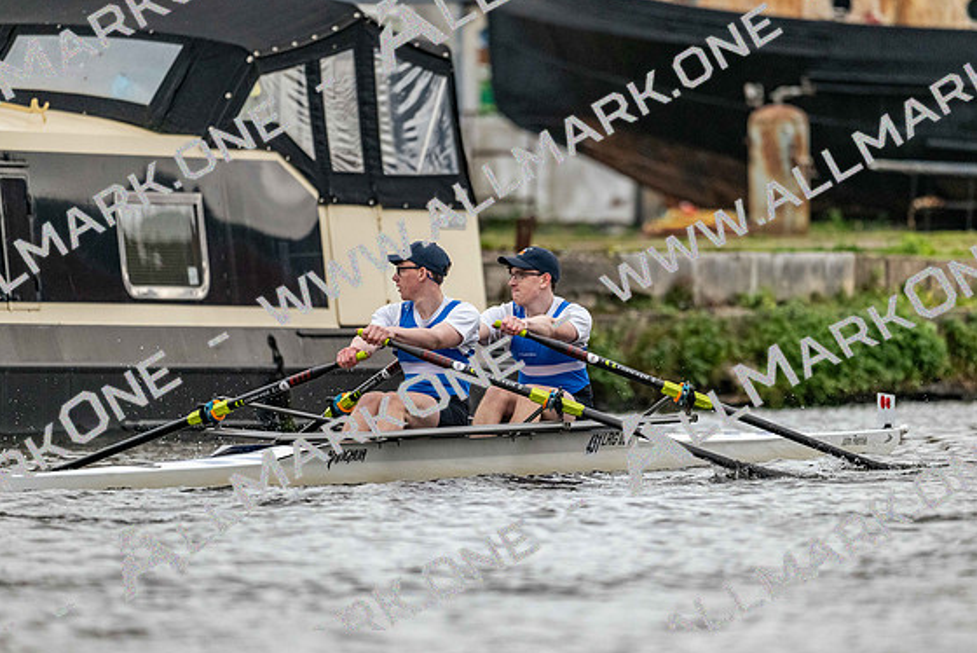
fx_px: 11241
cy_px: 331
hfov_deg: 5.0
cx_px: 473
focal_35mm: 414
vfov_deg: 3.3
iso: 3600
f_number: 4.5
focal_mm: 400
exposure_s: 1/2000
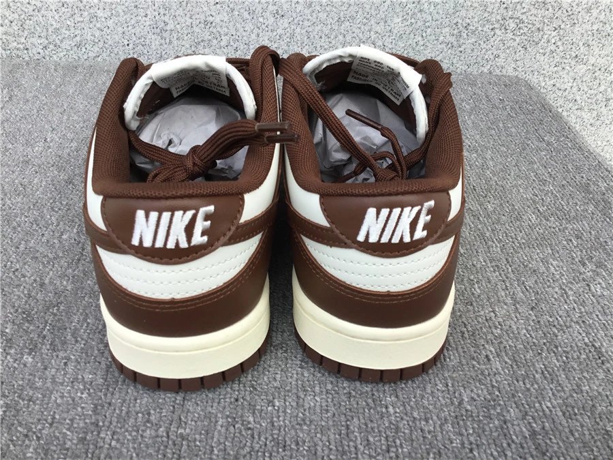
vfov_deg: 45.4
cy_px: 230
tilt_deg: -33.7
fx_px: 549
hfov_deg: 58.4
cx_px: 306
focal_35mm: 31
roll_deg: -2.7
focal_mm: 3.3
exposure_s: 1/264
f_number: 2.4
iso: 25
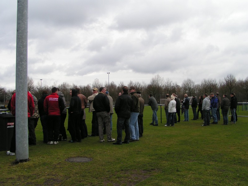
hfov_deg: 49.0
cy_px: 93
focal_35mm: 38
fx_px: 272
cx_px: 124
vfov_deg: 37.7
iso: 50
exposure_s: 1/200
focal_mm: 5.8
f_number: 5.6
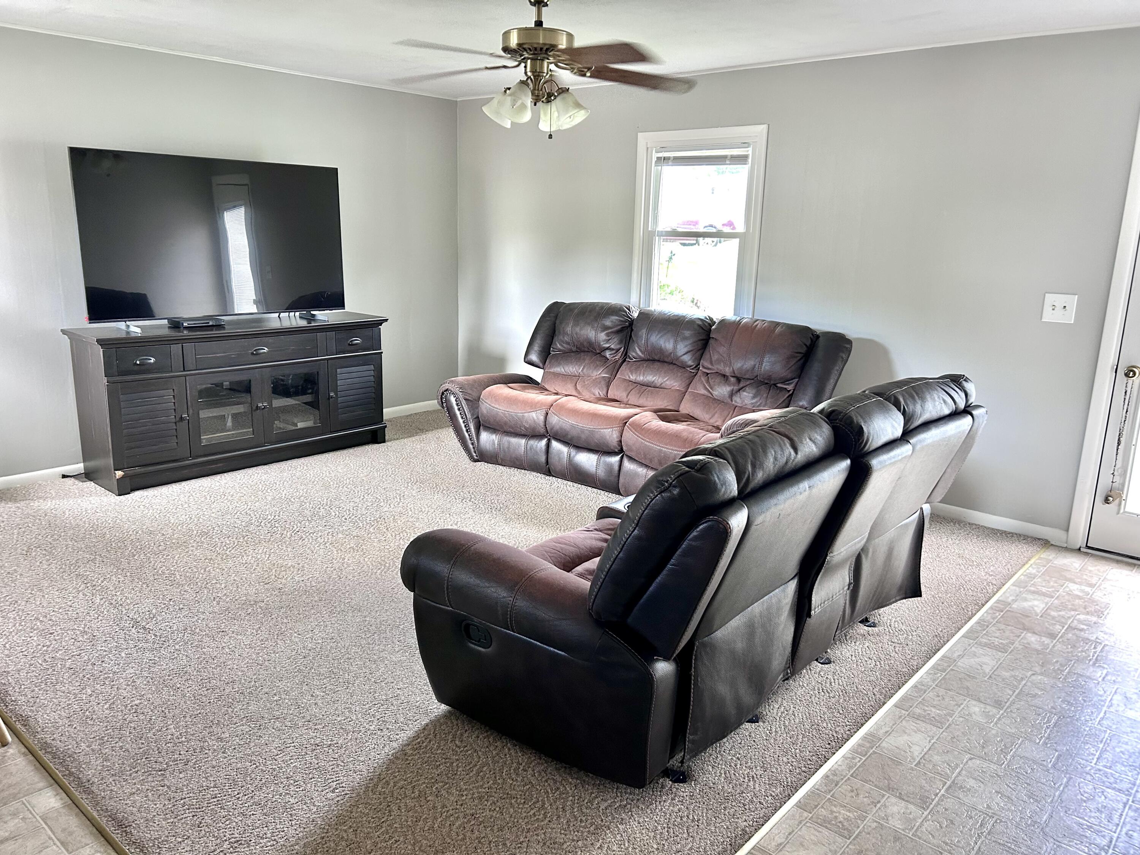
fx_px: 856
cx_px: 570
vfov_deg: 53.1
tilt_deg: -12.9
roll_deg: -1.6
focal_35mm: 26
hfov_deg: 67.3
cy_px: 428
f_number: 1.5
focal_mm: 5.7
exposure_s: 1/60
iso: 200
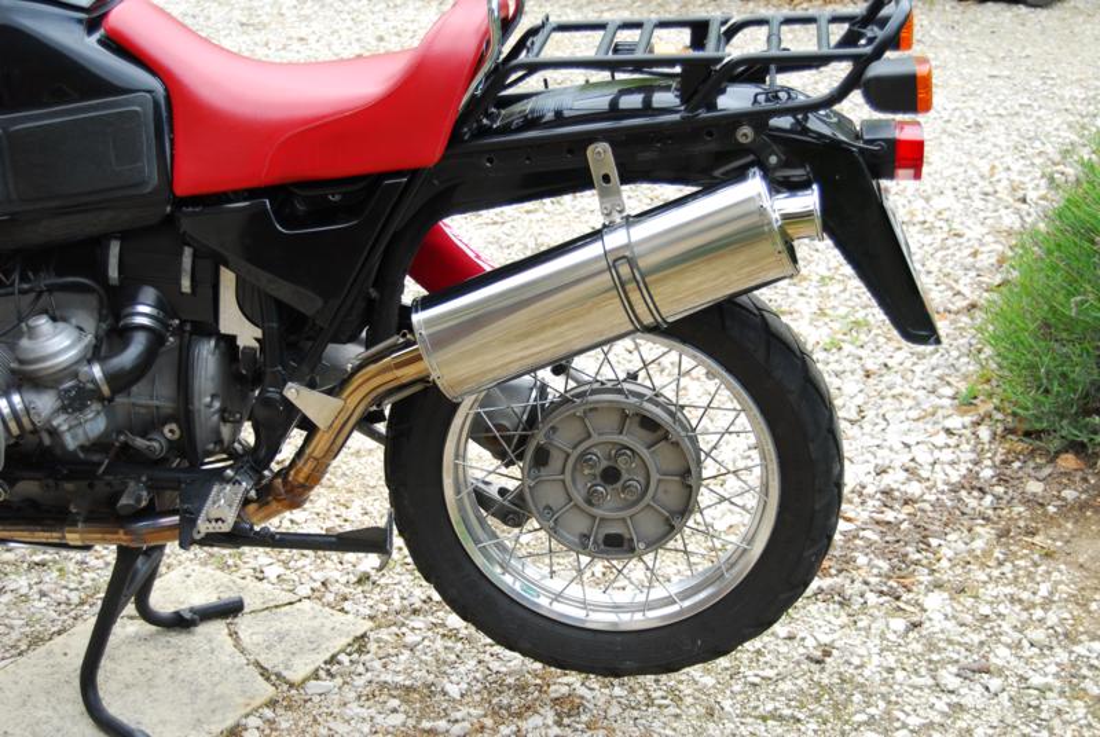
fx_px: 1744
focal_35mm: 57
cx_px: 550
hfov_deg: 35.0
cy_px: 368
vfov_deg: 23.9
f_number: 5.6
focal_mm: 38
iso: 100
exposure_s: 1/125
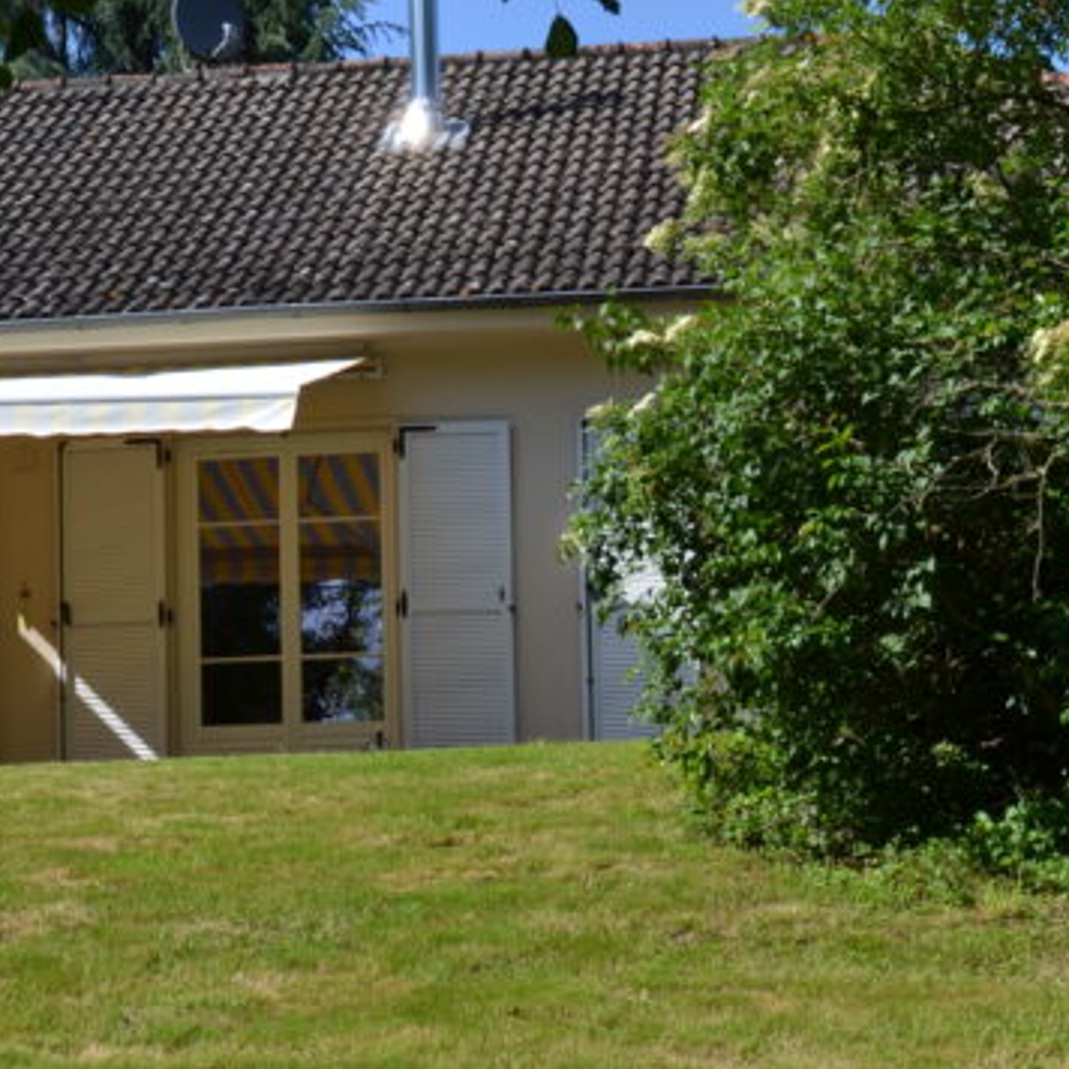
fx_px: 3075
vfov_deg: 19.6
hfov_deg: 19.7
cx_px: 387
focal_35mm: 88
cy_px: 806
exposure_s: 1/250
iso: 100
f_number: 8
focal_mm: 24
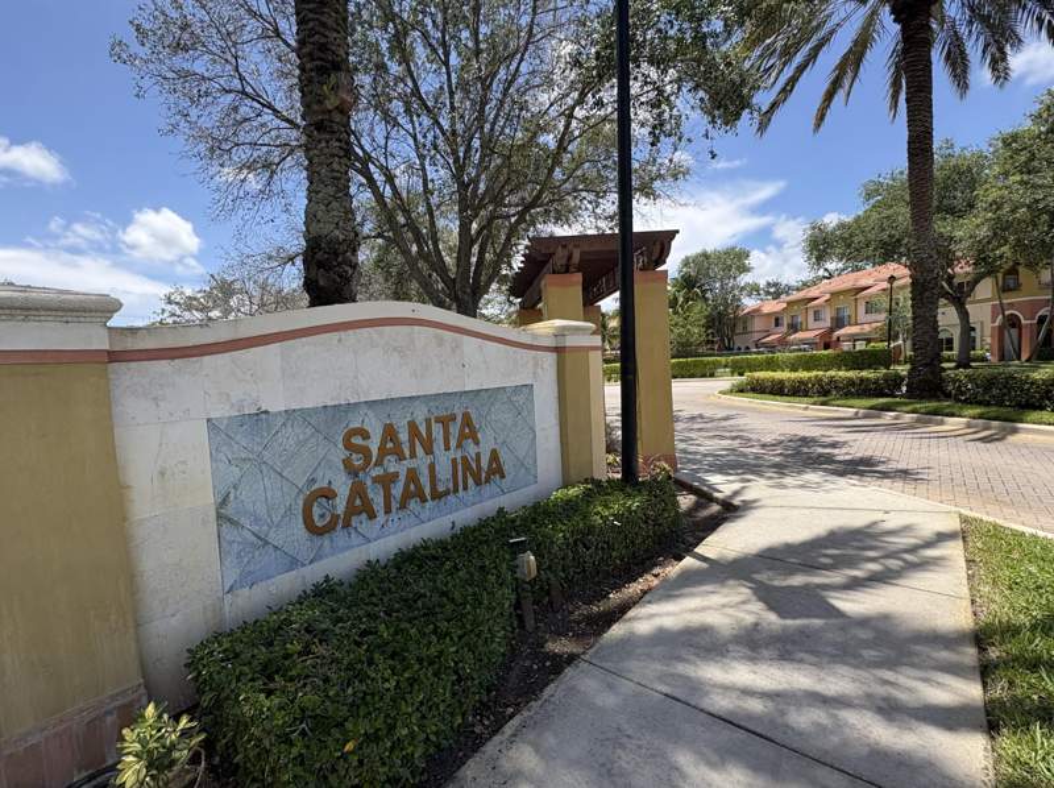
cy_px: 394
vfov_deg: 85.6
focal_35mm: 14
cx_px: 527
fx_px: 426
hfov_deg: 102.1
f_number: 2.2
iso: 64
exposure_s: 1/1277
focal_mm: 2.22
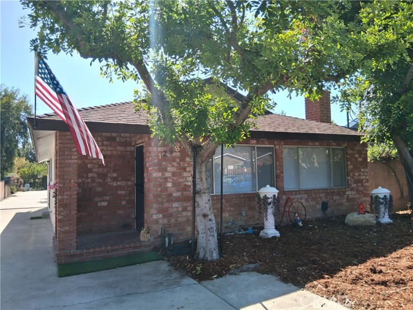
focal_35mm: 26
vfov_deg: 53.1
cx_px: 206
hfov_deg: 67.3
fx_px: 310
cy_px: 155
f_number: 1.8
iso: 25
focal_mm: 3.98
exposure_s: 1/362
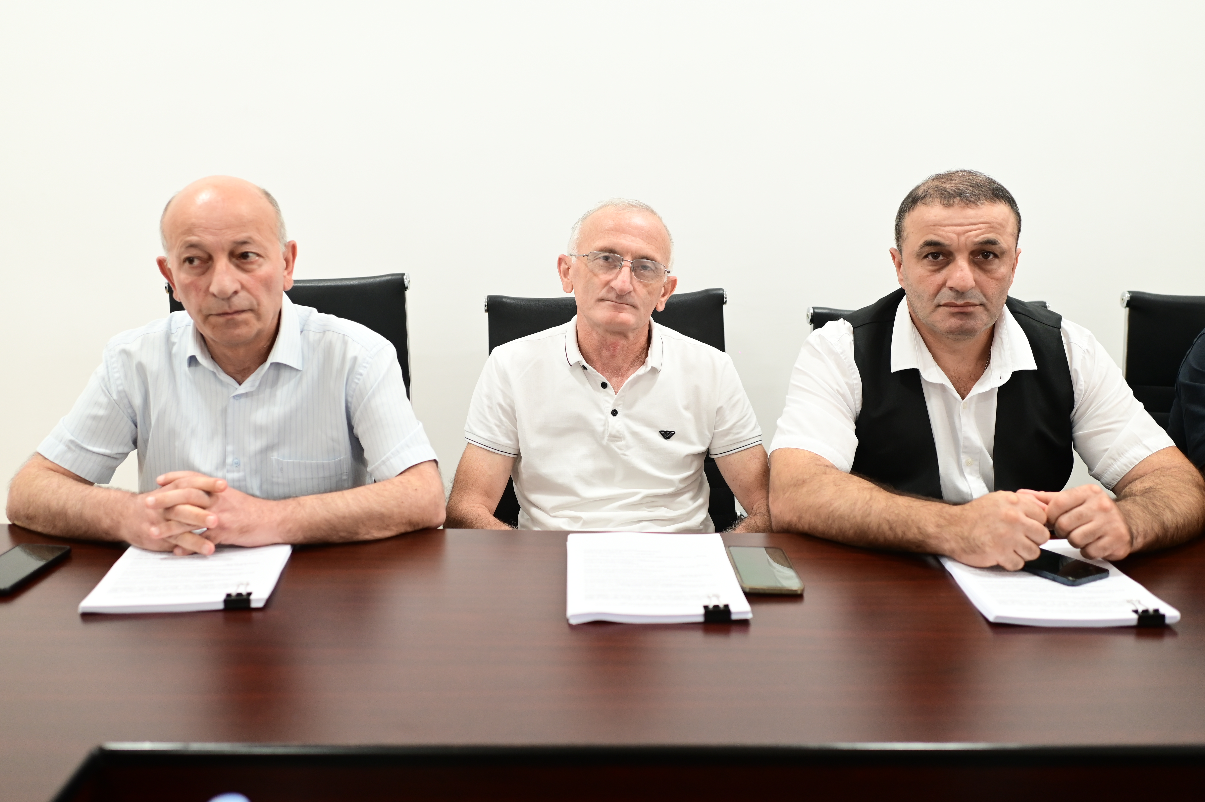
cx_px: 602
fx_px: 1171
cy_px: 401
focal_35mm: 35
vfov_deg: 37.8
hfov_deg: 54.5
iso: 1250
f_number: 2.2
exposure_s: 1/250
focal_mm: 35
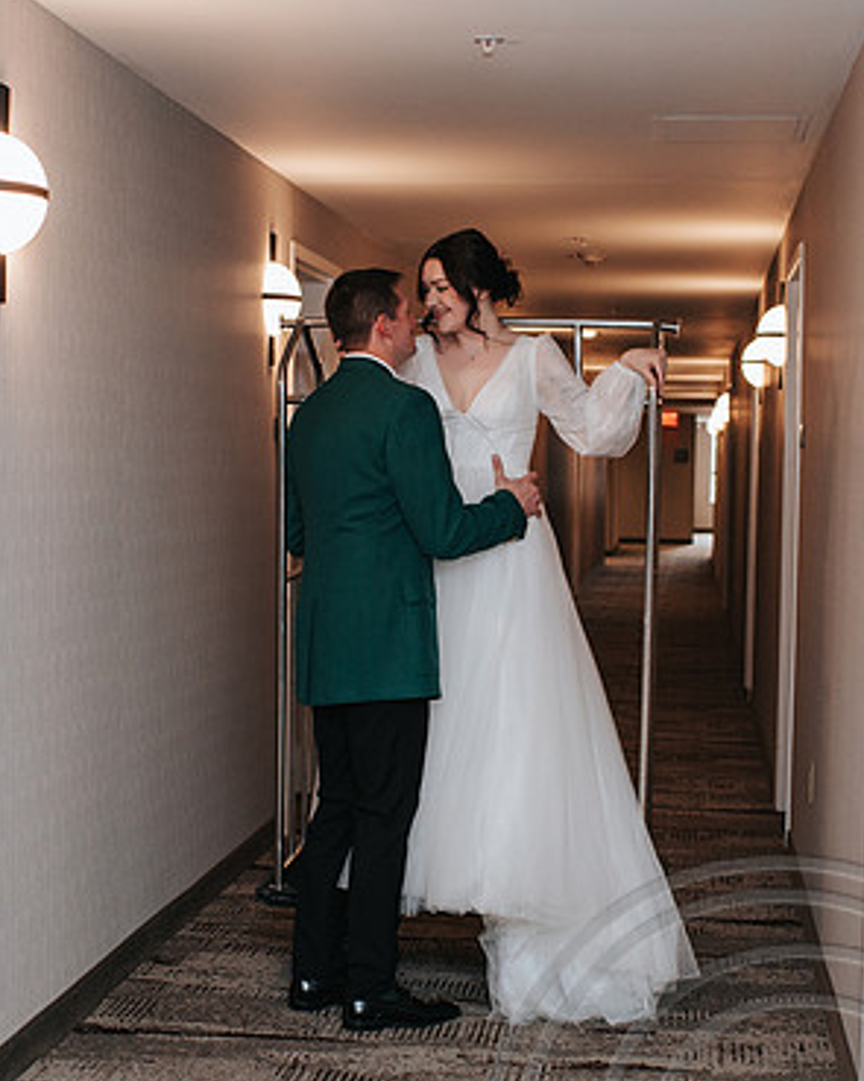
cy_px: 541
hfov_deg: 24.2
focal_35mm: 63
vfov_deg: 30.0
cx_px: 390
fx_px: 2015
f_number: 2.8
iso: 800
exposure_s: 1/200
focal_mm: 35
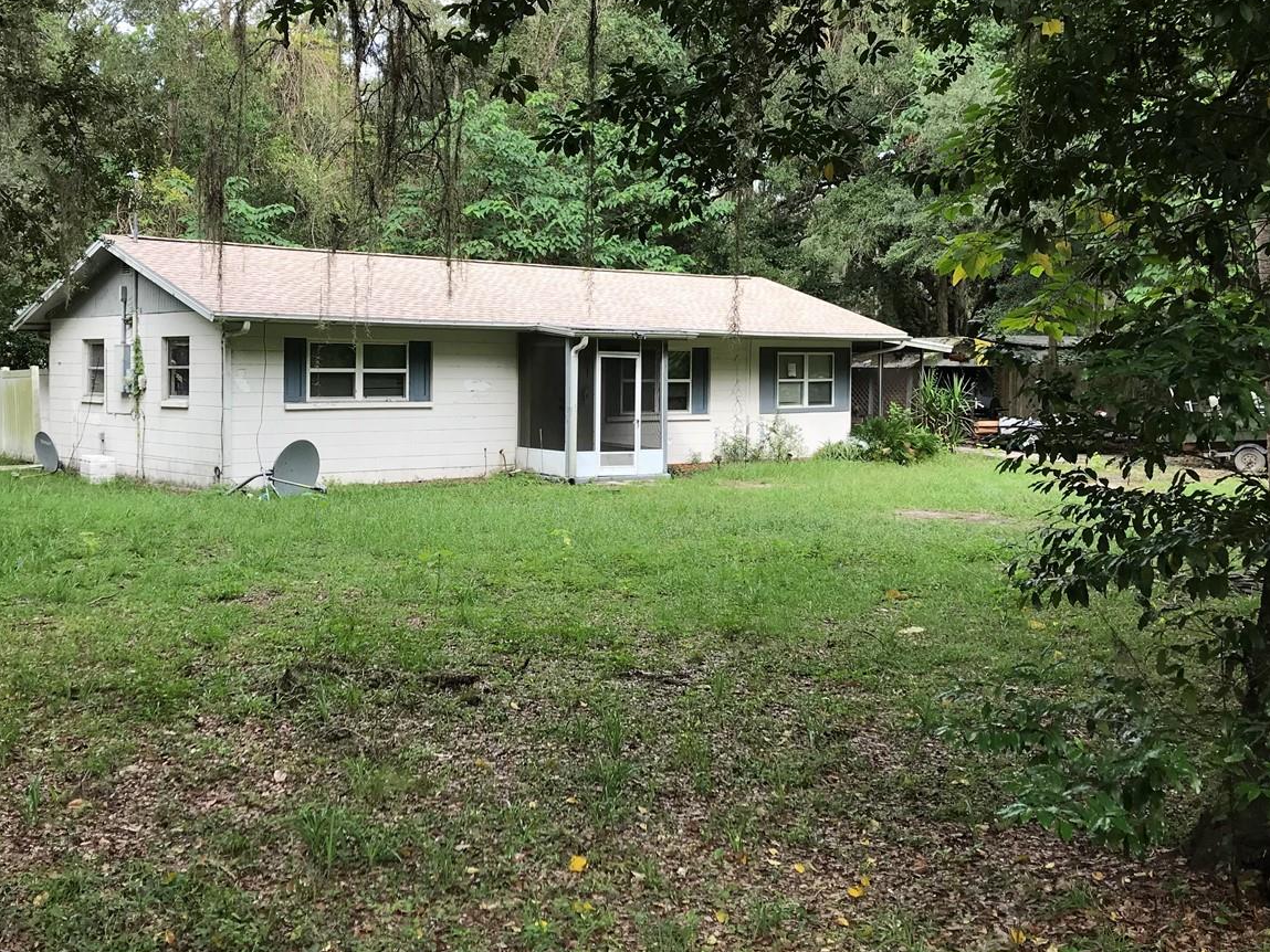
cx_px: 506
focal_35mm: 39
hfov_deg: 47.6
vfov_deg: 36.7
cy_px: 404
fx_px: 1431
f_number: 1.8
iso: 20
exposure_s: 1/351
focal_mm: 3.99
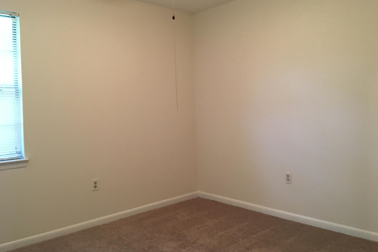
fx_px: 325
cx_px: 191
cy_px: 118
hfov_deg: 60.3
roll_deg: +2.2
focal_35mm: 31
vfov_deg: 42.3
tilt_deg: -1.4
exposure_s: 1/24
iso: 200
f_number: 2.2
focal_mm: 4.15
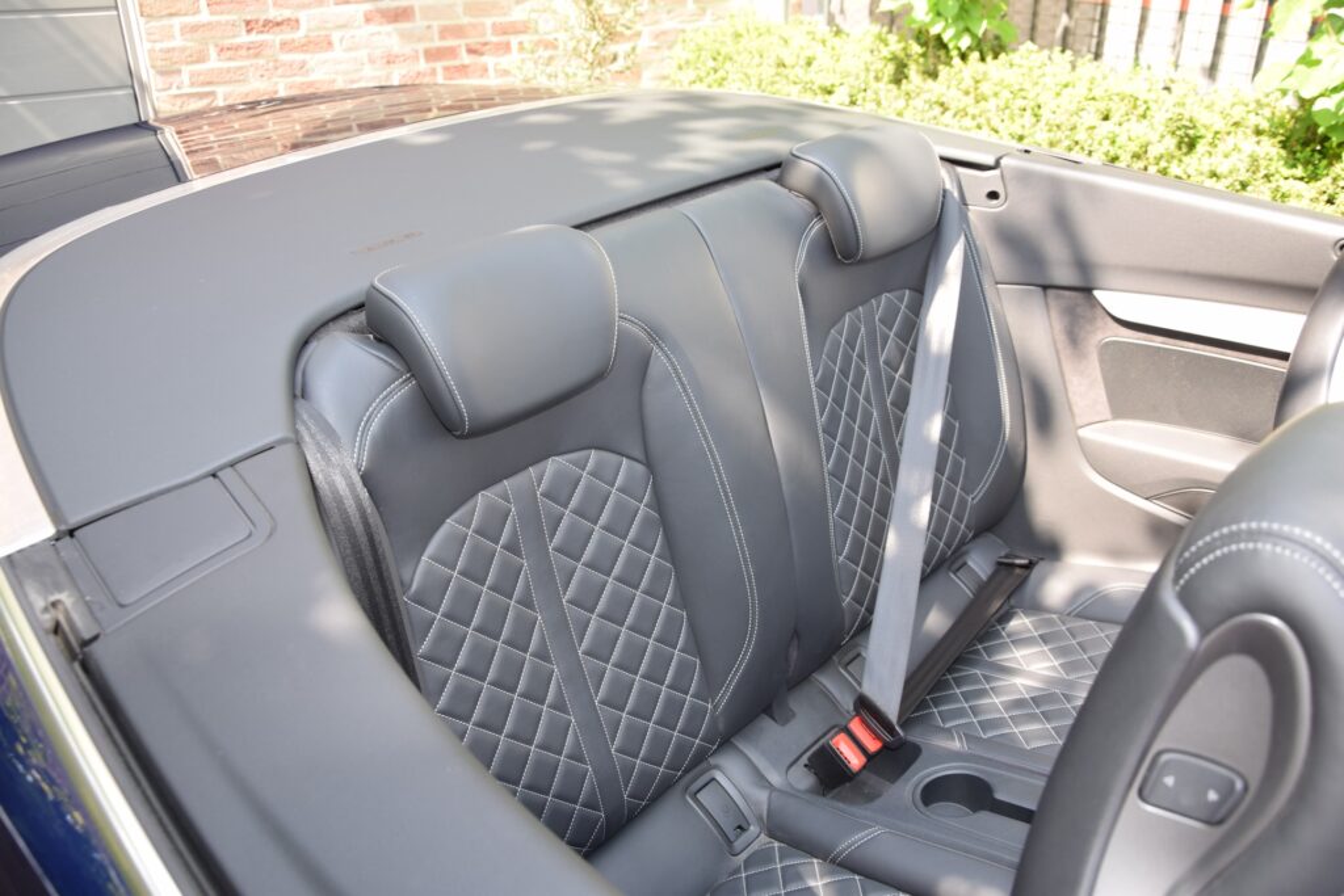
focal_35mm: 32
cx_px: 672
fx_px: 1176
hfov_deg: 59.5
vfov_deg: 41.7
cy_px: 448
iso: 280
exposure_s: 1/125
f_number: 5.6
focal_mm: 21
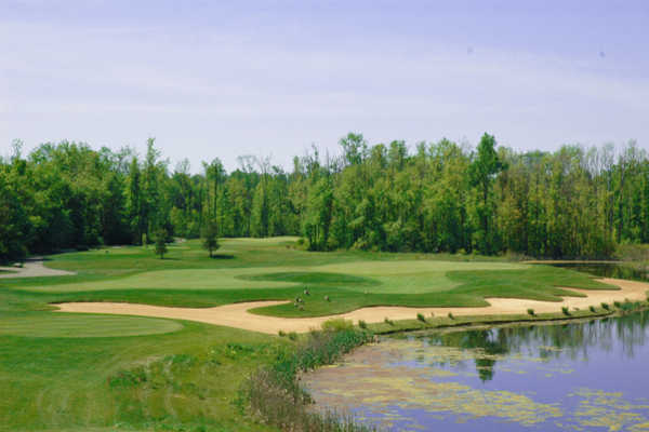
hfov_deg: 27.0
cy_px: 216
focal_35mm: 75
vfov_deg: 18.2
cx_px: 324
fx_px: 1352
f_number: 10
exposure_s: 1/320
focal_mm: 50
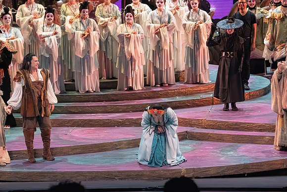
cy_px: 96
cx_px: 144
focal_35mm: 200
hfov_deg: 10.3
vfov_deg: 6.9
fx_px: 1595
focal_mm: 200
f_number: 10
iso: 20000
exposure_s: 1/1000
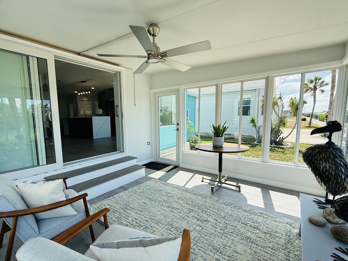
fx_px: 171
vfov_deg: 74.6
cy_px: 138
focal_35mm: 17
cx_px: 152
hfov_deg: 90.6
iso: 50
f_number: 2.2
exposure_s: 1/799
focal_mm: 2.22
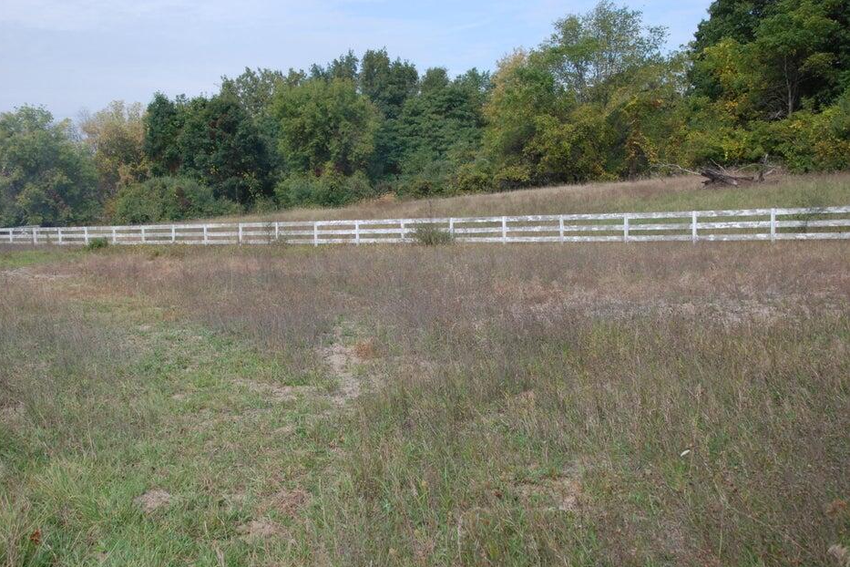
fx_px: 944
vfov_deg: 33.4
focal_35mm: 40
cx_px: 415
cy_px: 277
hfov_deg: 48.5
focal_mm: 26
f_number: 10
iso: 500
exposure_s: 1/400
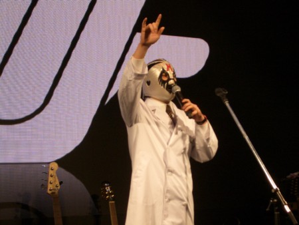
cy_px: 112
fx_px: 907
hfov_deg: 18.7
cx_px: 150
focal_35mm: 105
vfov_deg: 14.1
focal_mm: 17.4
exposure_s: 1/100
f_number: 4.8
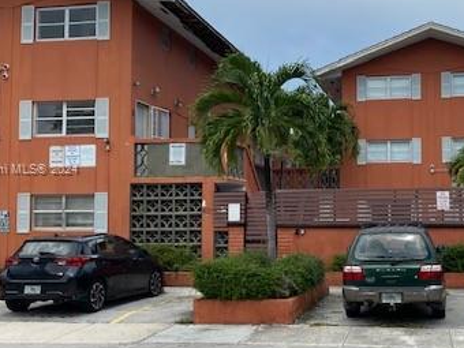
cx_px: 326
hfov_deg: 38.3
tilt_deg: +3.6
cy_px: 171
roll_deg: -0.3
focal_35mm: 49
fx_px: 657
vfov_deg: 29.7
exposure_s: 1/3401
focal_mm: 4.25
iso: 32
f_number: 1.8
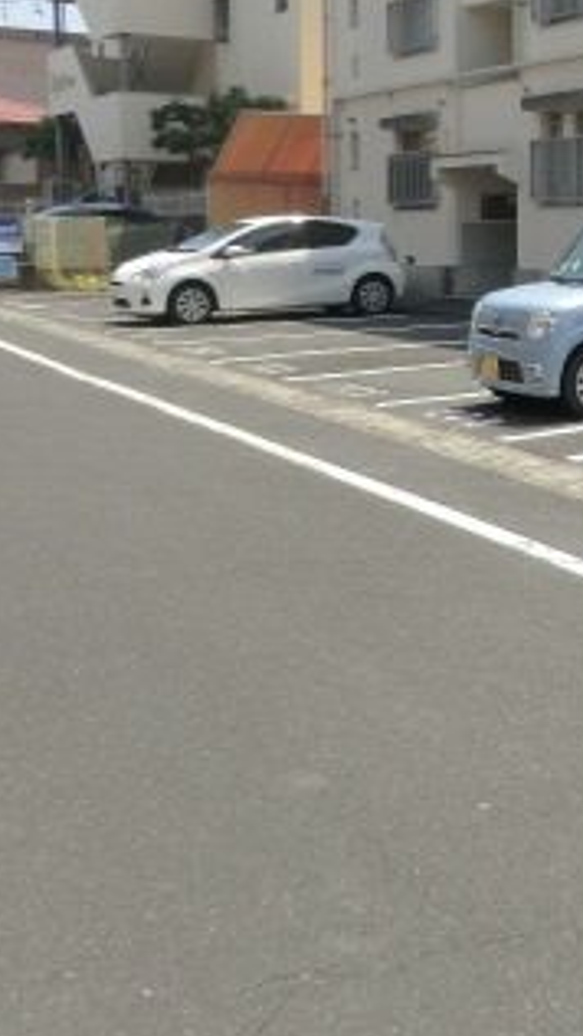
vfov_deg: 38.9
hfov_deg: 19.8
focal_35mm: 53
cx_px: 865
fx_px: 1455
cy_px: 380
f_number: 3.2
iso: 80
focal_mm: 4.3
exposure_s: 1/800
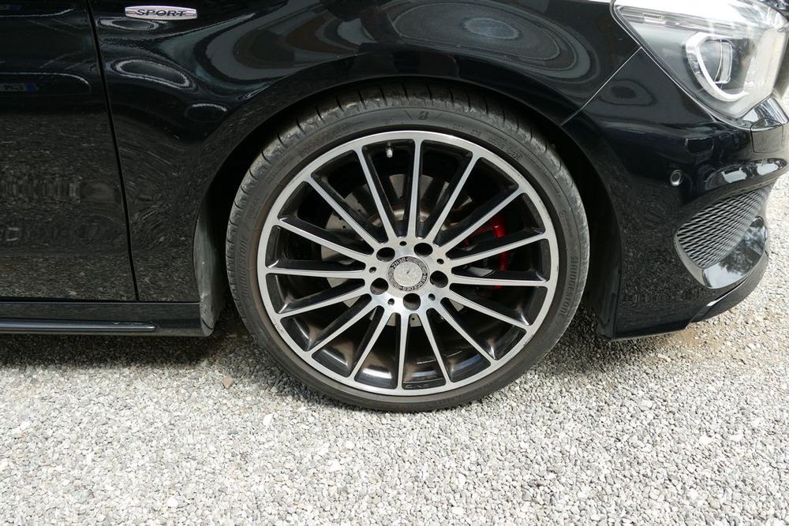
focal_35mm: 29
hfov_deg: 63.7
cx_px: 394
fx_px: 636
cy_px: 263
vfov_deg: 45.0
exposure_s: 1/320
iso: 125
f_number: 3
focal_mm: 10.6
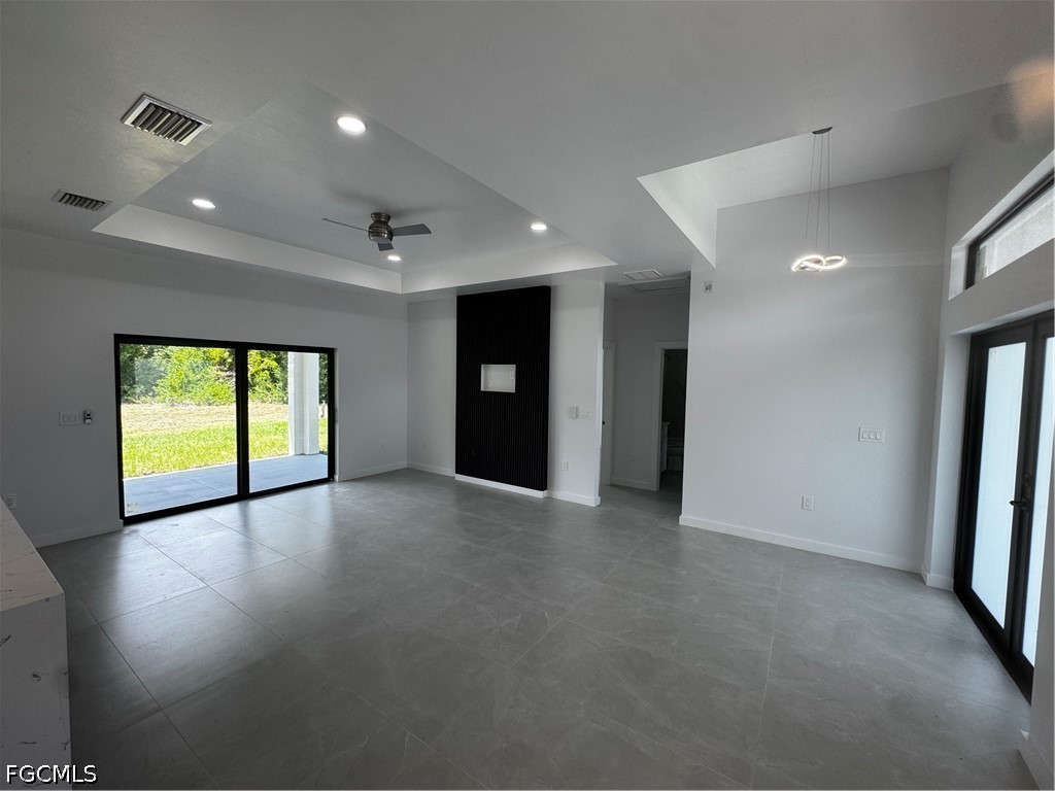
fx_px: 427
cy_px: 396
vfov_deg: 85.7
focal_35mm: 14
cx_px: 528
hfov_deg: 102.1
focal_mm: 2.22
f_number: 2.2
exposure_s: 1/120
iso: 50
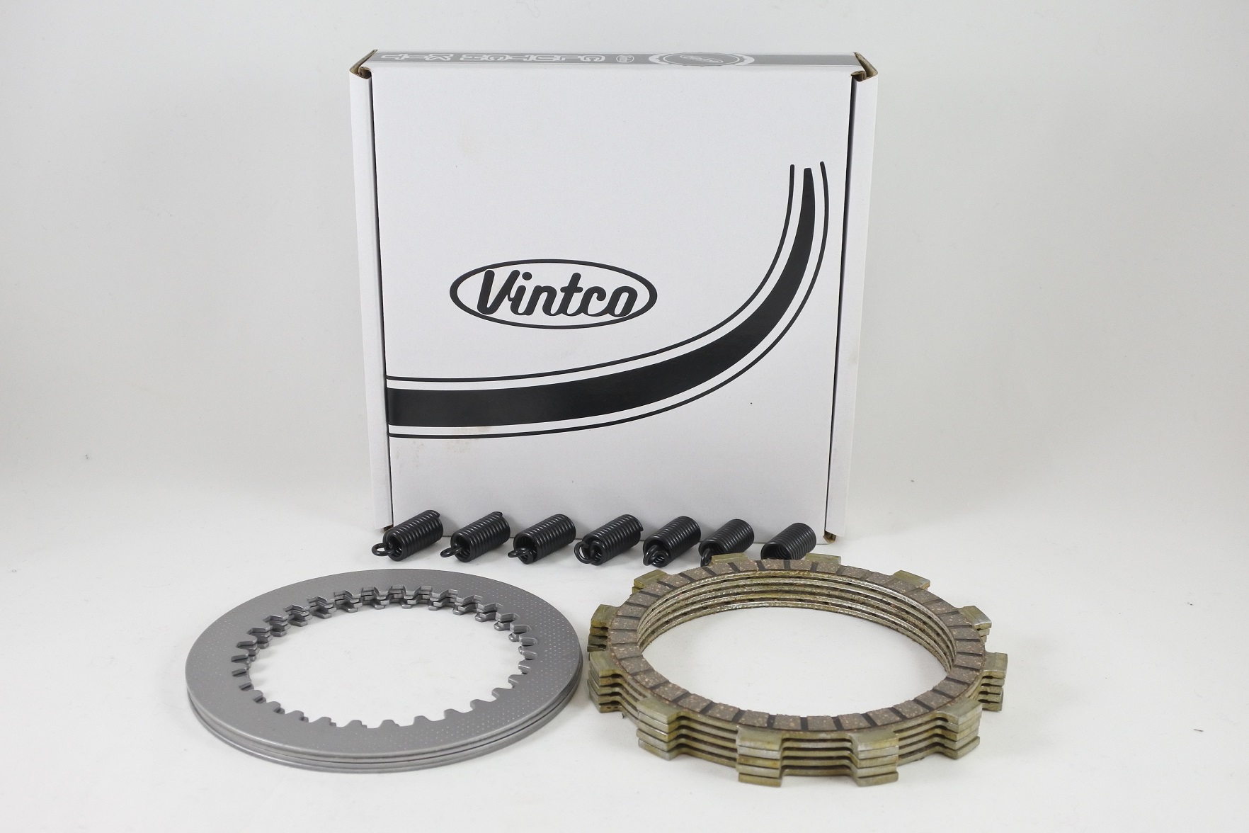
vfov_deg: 35.9
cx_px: 624
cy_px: 416
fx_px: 1284
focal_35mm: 37
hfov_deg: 51.9
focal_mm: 14
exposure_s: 1/125
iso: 450
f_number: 4
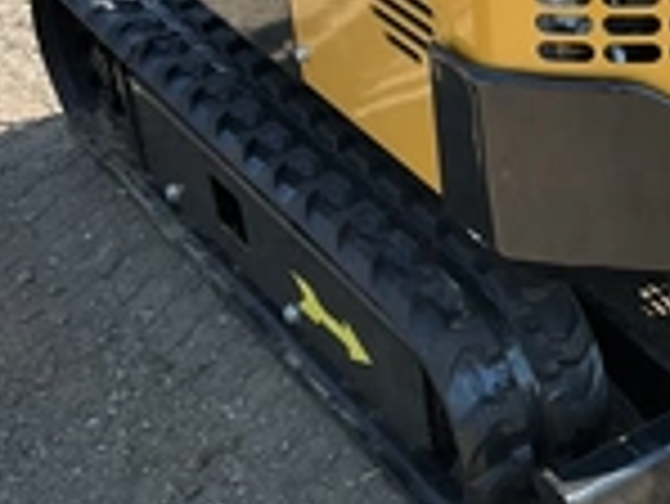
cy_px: 288
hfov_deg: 24.1
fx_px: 1511
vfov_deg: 18.9
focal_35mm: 78
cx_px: 643
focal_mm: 3
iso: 25
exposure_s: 1/691
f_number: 1.8
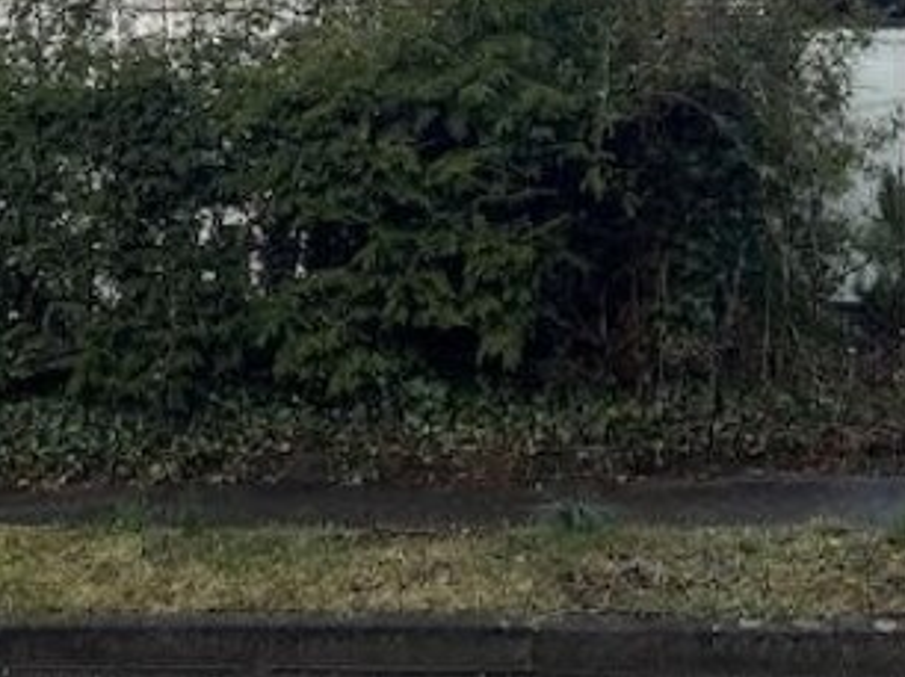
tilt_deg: +8.0
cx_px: 414
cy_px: -67
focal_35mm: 68
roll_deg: -1.2
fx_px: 1776
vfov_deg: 20.6
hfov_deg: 28.6
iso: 50
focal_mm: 5.1
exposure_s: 1/1441
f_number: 1.6
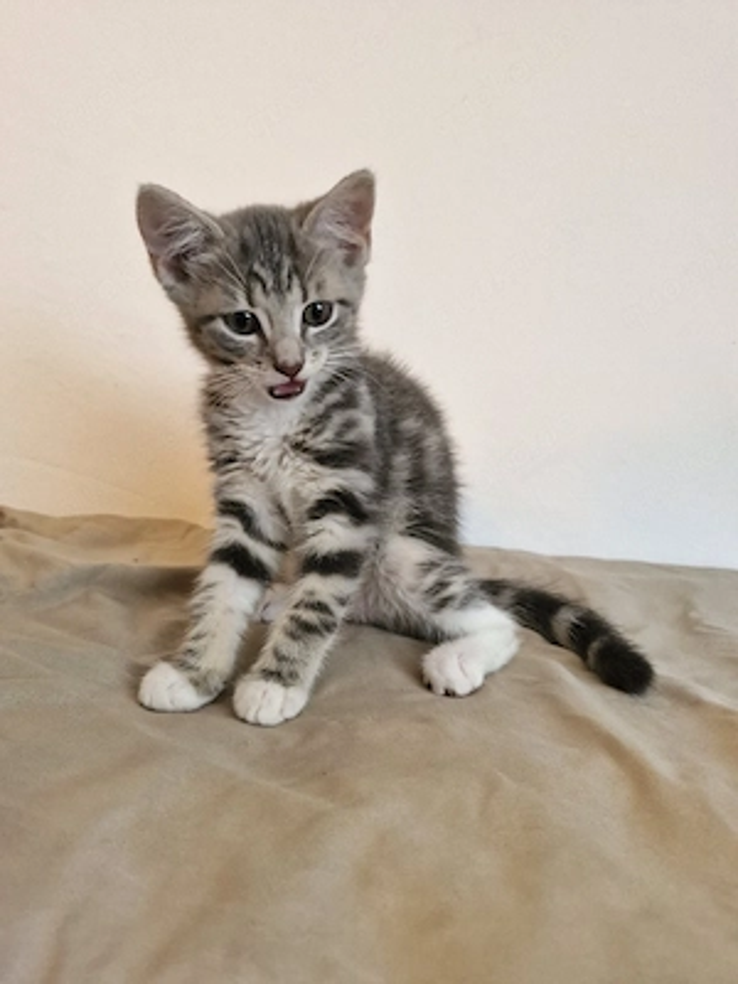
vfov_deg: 73.9
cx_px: 369
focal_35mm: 23
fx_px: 654
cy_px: 492
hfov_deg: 58.9
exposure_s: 1/100
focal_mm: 5.54
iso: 800
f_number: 1.8
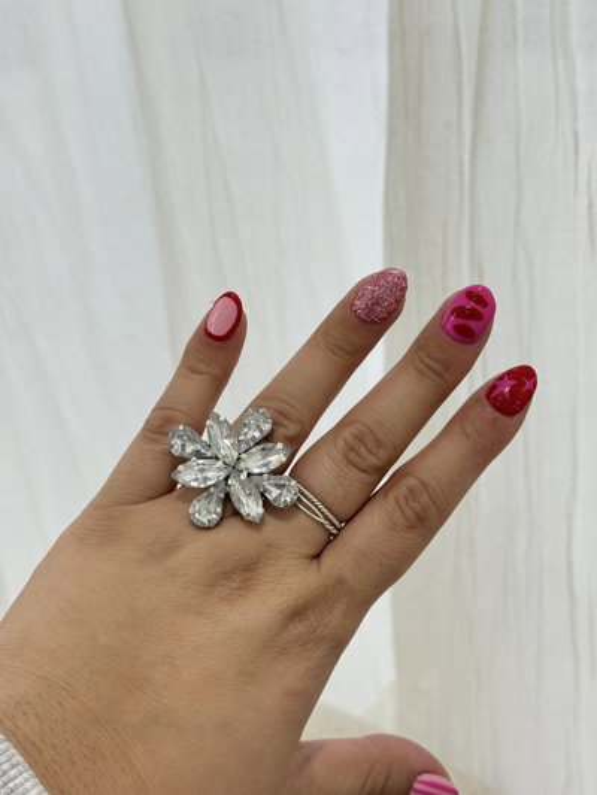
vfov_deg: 39.6
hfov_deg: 30.3
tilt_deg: -29.2
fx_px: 1103
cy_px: 398
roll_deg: +5.0
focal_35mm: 48
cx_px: 298
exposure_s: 1/50
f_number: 1.78
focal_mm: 6.76
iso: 125
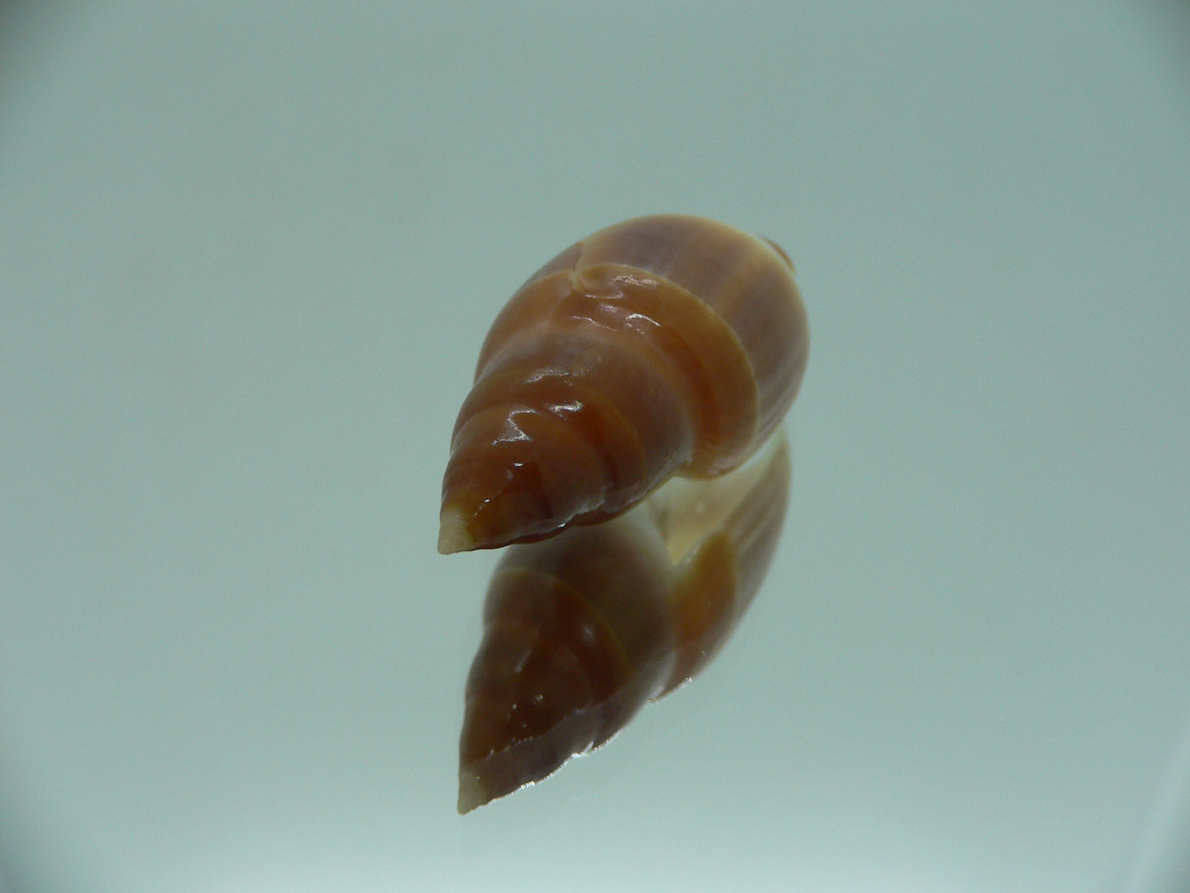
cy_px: 446
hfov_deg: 52.6
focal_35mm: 35
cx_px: 595
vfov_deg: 40.7
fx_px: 1203
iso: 80
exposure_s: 1/60
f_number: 2.8
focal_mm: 4.6
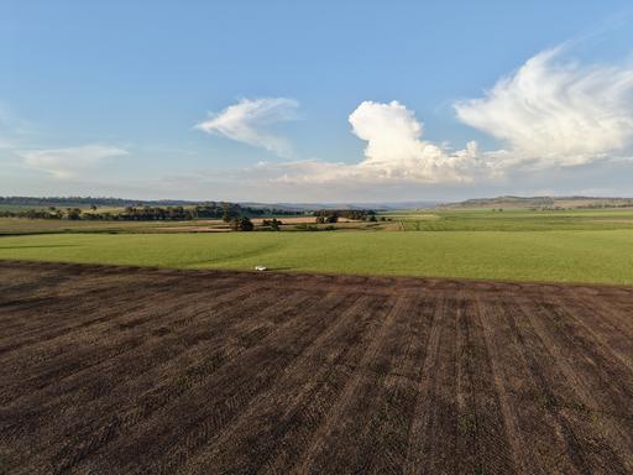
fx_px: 439
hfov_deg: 71.6
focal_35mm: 24
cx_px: 316
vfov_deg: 56.8
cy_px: 238
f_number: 1.8
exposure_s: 1/1250
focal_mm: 8.67
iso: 190
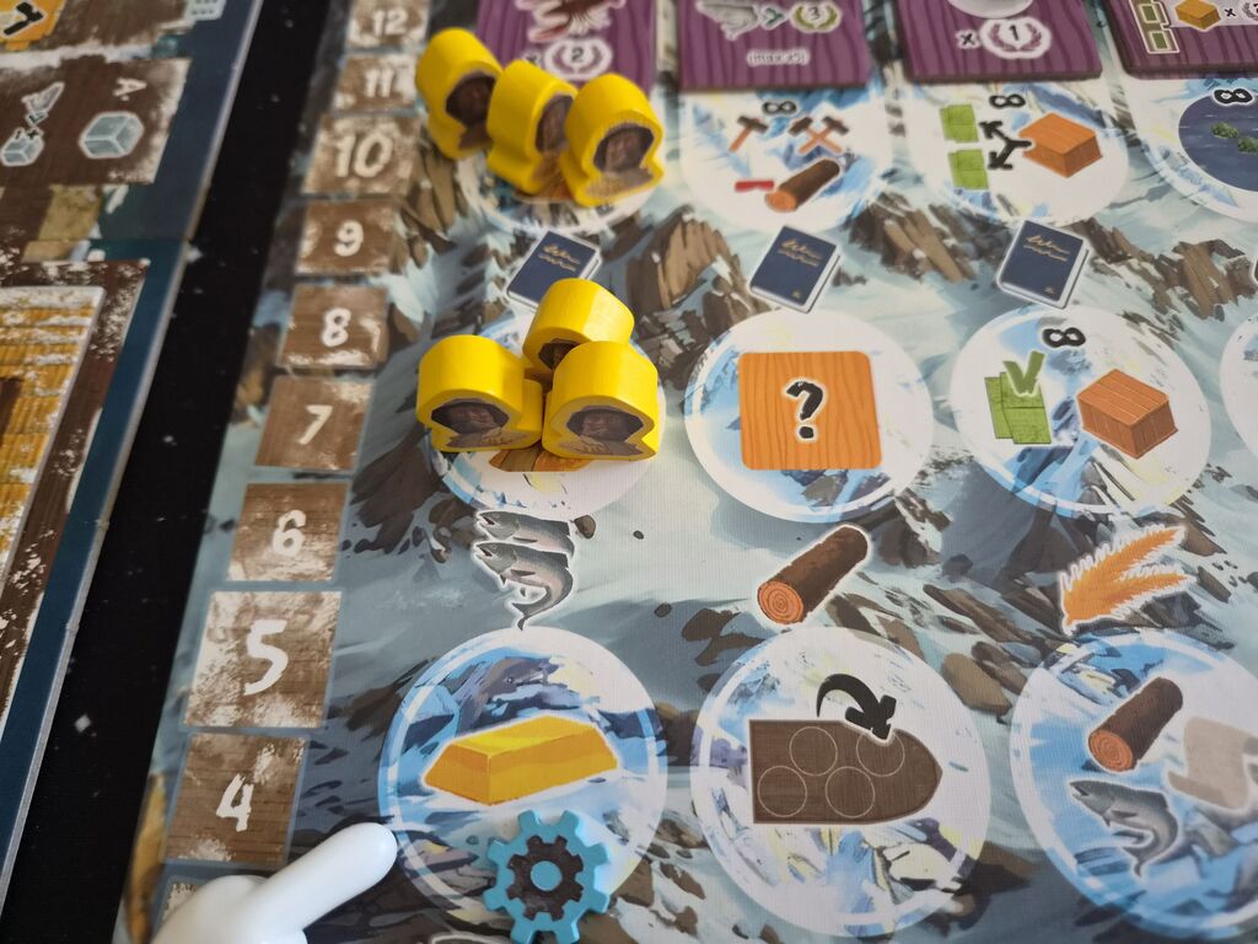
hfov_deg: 73.9
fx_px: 836
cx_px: 629
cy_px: 472
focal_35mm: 23
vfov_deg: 58.9
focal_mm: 5.4
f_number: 1.8
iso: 800
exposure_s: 1/100
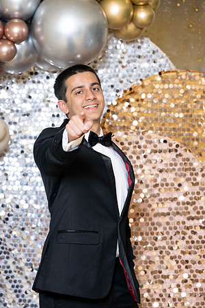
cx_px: 102
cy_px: 154
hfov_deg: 7.8
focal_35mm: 175
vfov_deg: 11.7
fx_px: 1495
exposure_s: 1/200
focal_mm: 175
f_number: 5.6
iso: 250
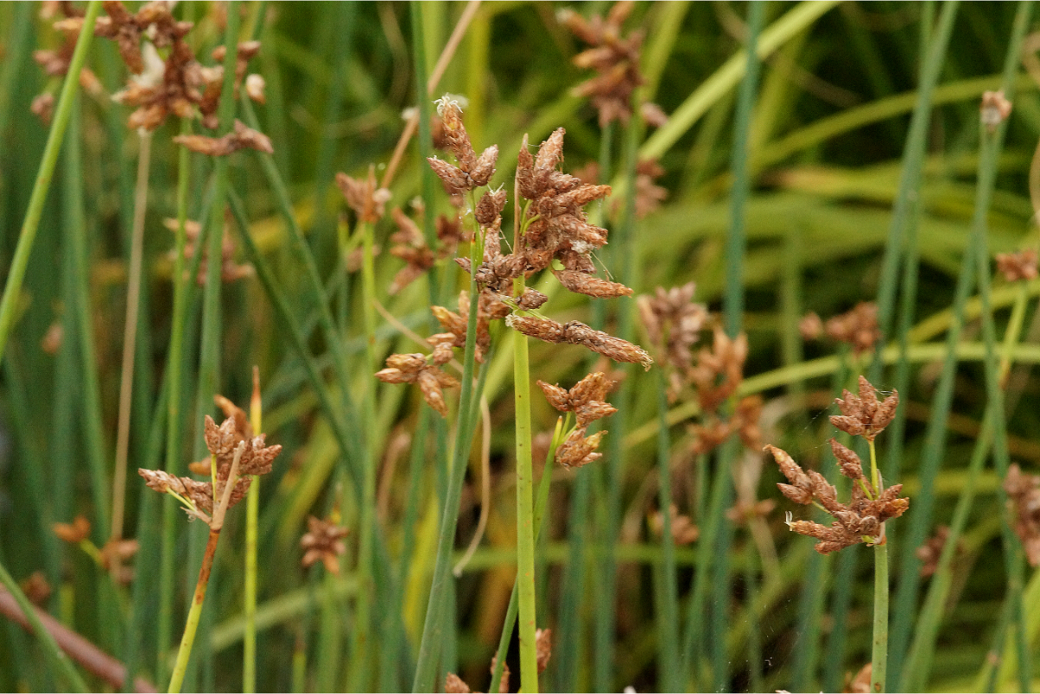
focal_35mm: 150
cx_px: 520
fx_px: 4333
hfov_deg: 13.7
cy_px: 347
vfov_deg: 9.1
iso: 3200
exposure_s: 1/160
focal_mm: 100
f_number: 11
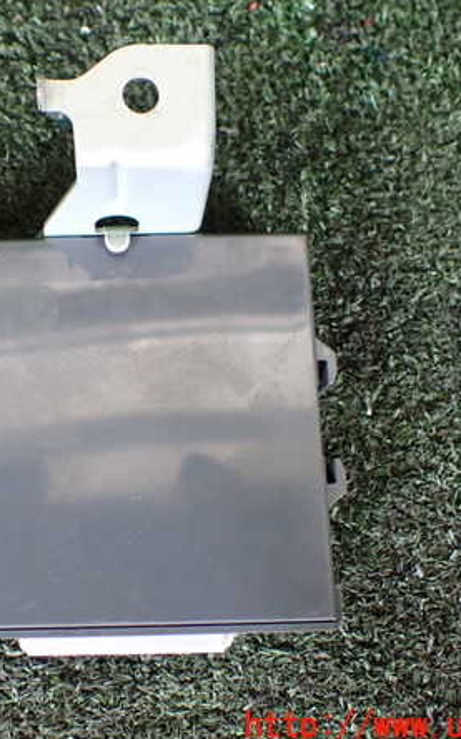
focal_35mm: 43
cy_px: 373
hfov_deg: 29.4
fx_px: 866
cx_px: 121
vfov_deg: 46.2
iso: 640
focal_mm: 5.4
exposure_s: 1/125
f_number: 2.3
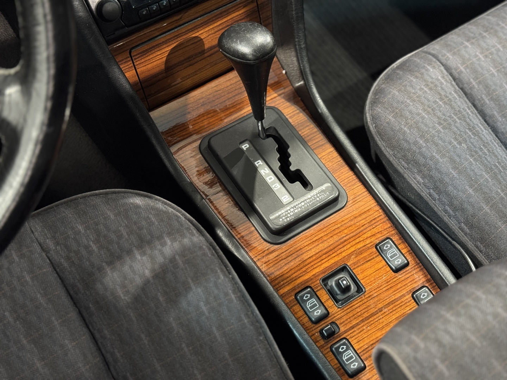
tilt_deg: -56.9
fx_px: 703
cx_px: 254
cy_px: 190
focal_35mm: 48
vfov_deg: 30.3
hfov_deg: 39.7
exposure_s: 1/33
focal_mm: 6.76
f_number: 1.78
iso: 320
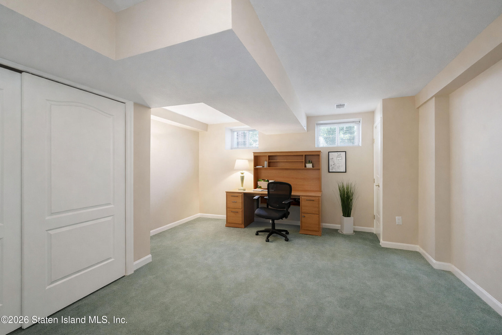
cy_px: 168
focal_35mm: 15
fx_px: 209
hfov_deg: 100.4
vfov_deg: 77.3
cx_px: 251
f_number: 5.6
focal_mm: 10
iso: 2000
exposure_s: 1/20
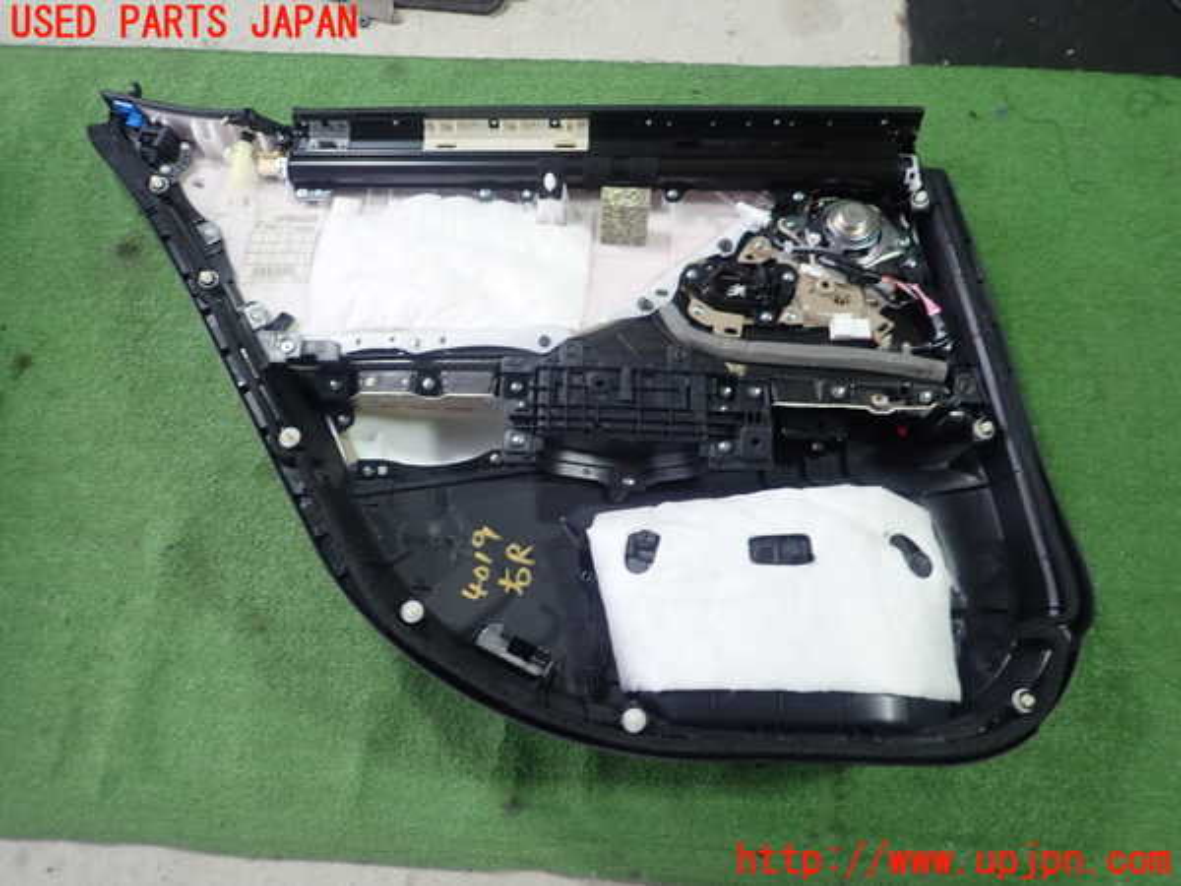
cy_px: 443
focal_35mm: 25
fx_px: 853
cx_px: 590
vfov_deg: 54.9
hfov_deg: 69.4
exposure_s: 1/60
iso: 200
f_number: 2
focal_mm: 4.5
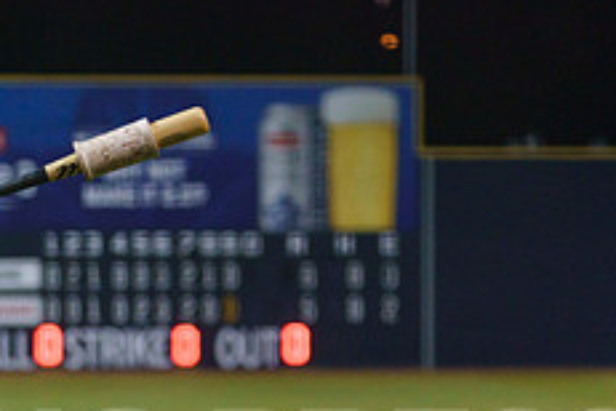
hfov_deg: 7.7
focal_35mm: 268
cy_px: 428
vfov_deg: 5.1
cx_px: 21
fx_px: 4585
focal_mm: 98
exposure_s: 1/1250
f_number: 2.8
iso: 2000
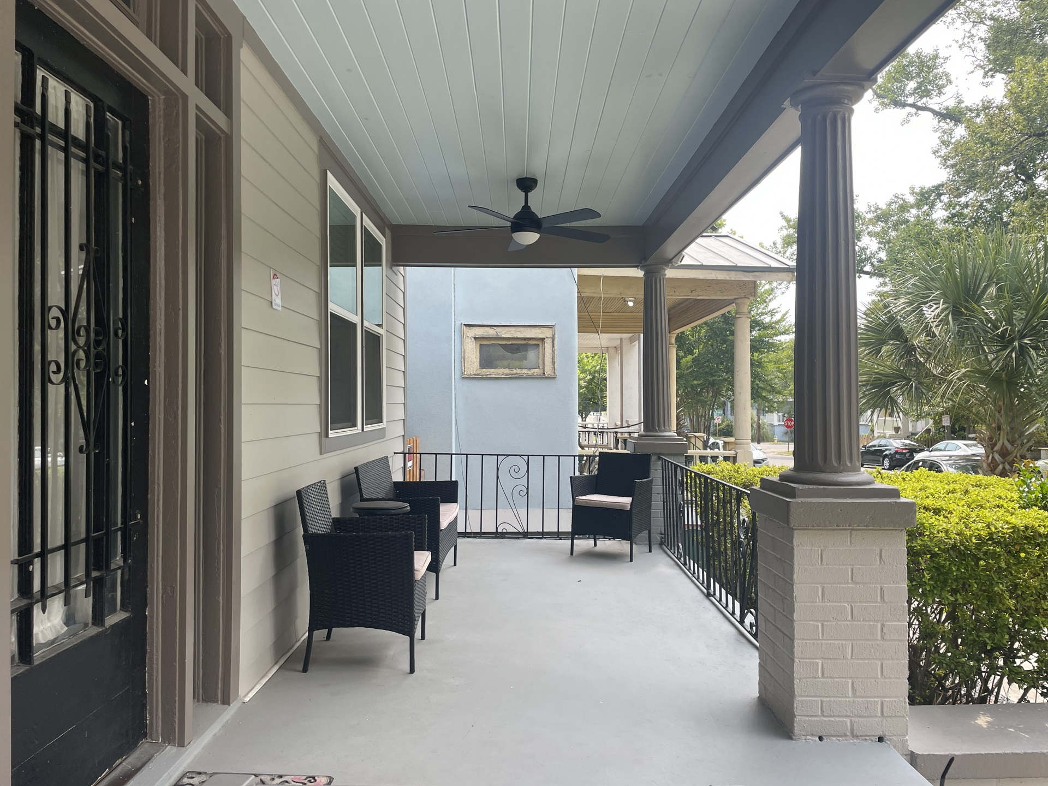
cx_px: 524
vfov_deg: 53.1
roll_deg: +0.6
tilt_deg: -0.2
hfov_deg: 67.3
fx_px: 787
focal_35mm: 26
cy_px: 393
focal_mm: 4.2
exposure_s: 1/498
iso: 32
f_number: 1.6
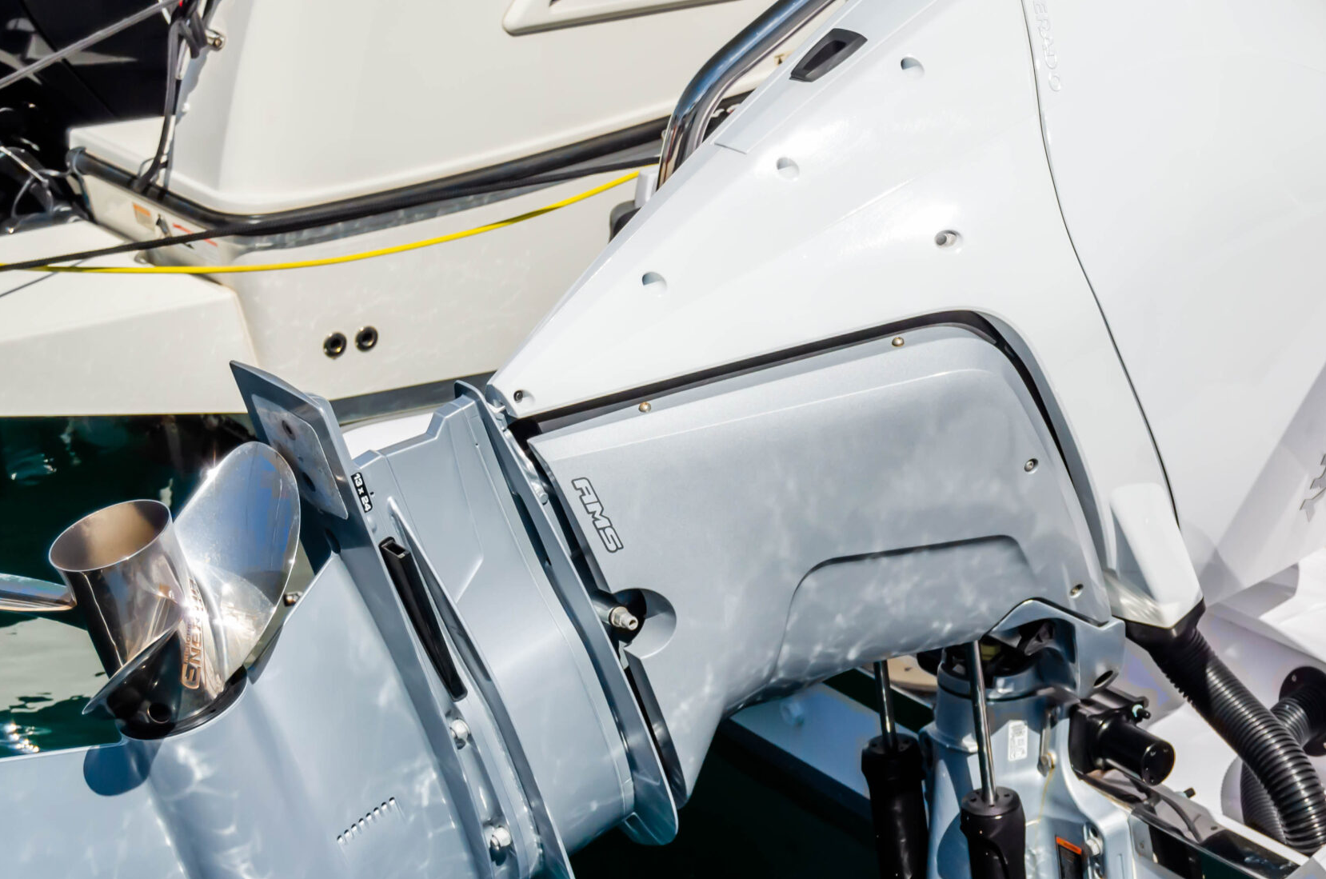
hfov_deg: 23.0
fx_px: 3235
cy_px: 435
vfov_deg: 15.5
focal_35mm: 88
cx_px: 901
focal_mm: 38
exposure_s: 1/4000
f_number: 5.6
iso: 320
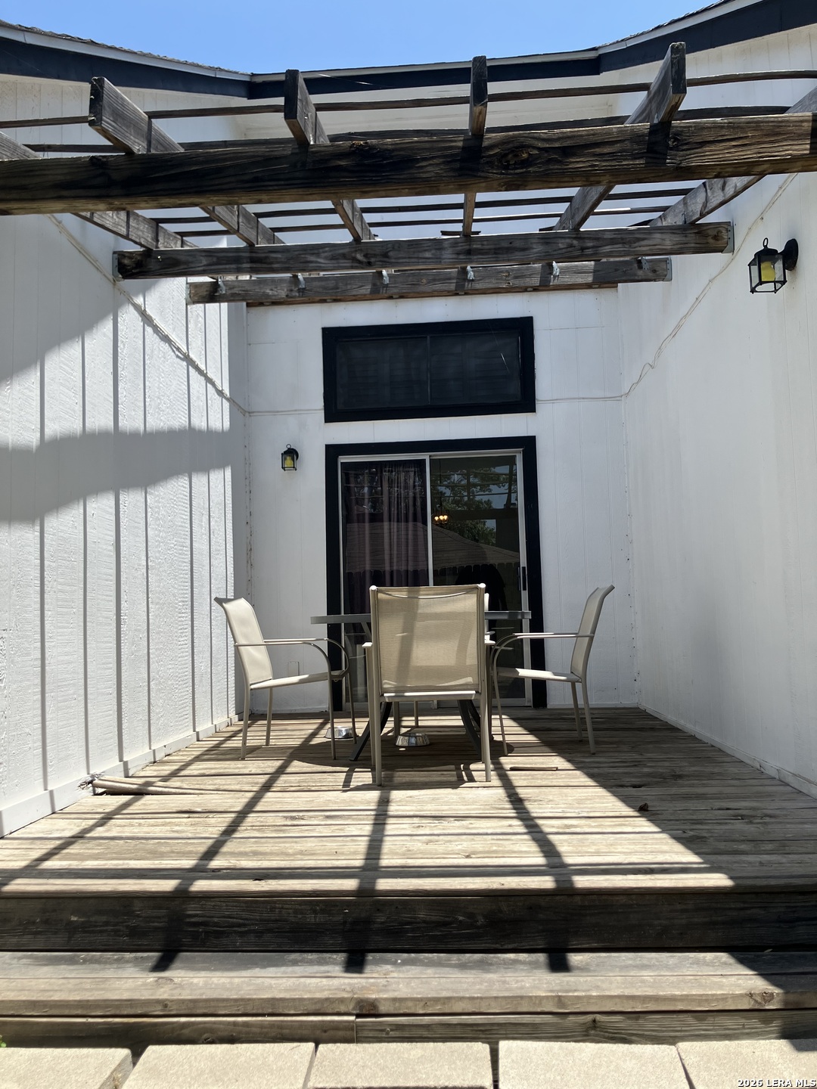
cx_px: 408
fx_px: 881
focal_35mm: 28
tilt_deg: +5.3
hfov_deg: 49.7
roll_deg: +0.6
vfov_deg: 63.4
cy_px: 544
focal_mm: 3.99
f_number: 1.8
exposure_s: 1/1245
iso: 32
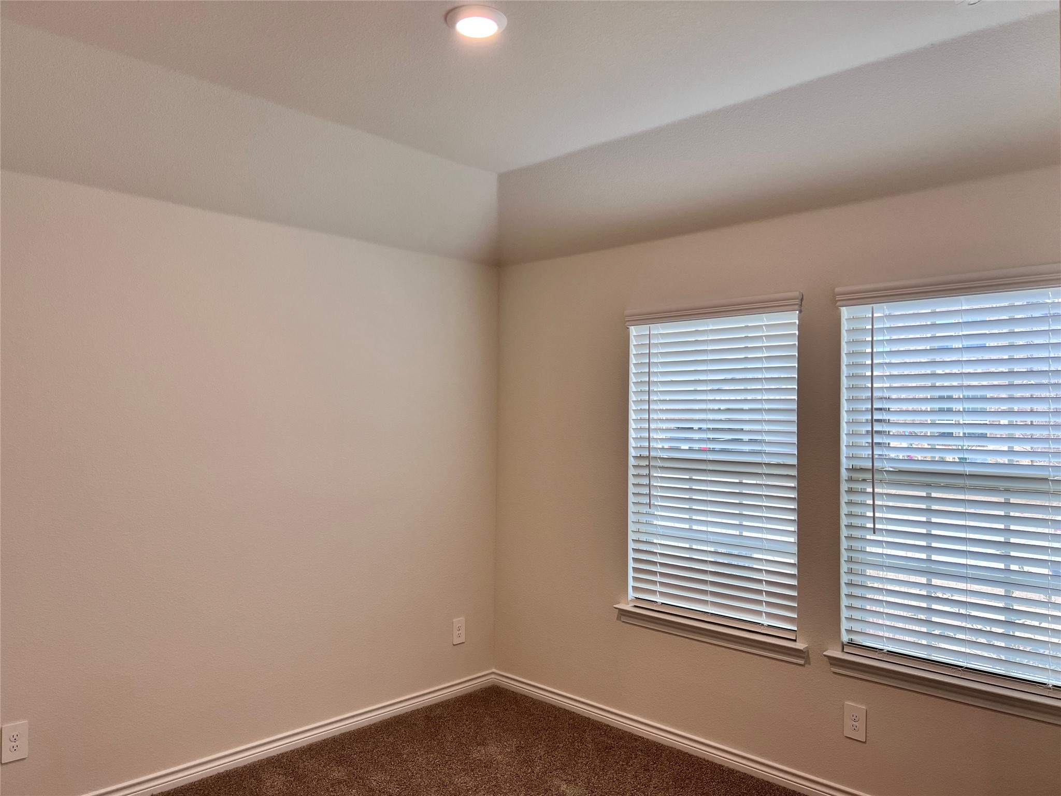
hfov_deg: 67.3
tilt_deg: +1.8
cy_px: 398
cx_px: 530
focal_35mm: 26
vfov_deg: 53.1
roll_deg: -0.6
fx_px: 797
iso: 64
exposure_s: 1/120
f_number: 1.5
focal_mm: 5.7
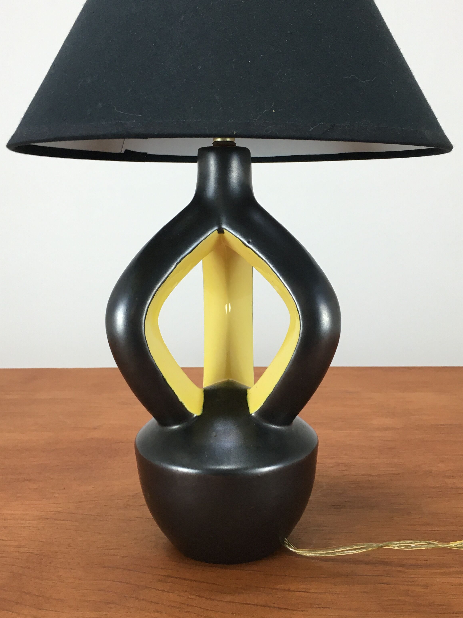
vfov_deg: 48.6
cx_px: 242
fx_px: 678
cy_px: 241
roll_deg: +1.7
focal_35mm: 38
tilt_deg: -5.7
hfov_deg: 37.7
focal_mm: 4.15
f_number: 2.2
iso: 32
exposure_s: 1/33
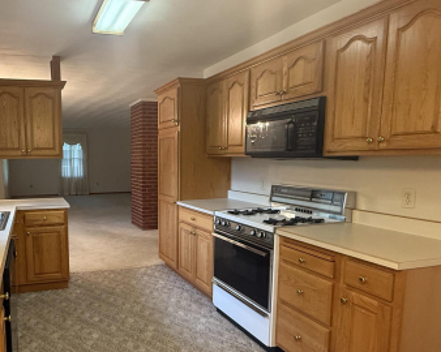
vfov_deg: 53.0
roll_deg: +0.9
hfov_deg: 61.2
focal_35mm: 27
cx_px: 121
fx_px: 352
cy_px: 201
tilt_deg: -6.2
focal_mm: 2.22
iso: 320
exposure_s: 1/60
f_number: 2.2
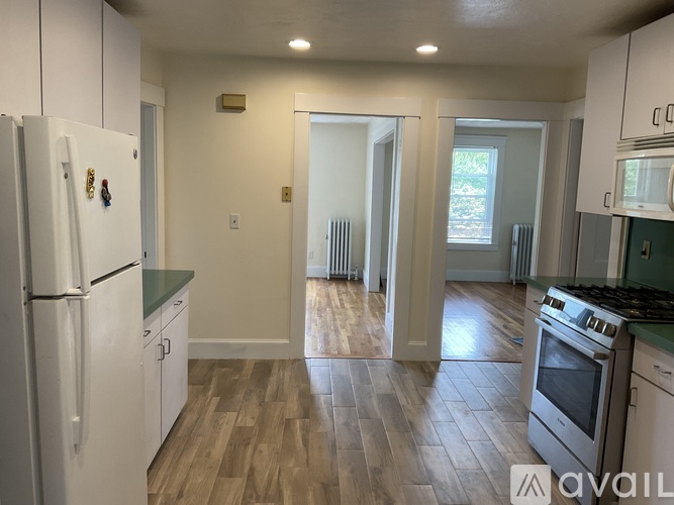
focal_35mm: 29
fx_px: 565
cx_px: 337
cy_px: 252
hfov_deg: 61.7
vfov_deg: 48.2
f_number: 1.8
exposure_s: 1/60
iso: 50
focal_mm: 3
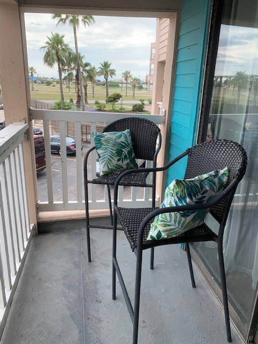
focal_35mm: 26
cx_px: 129
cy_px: 172
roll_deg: -3.1
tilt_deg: -18.2
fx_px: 258
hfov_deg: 53.1
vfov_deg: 67.3
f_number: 1.8
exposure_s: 1/407
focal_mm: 4.25
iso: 25
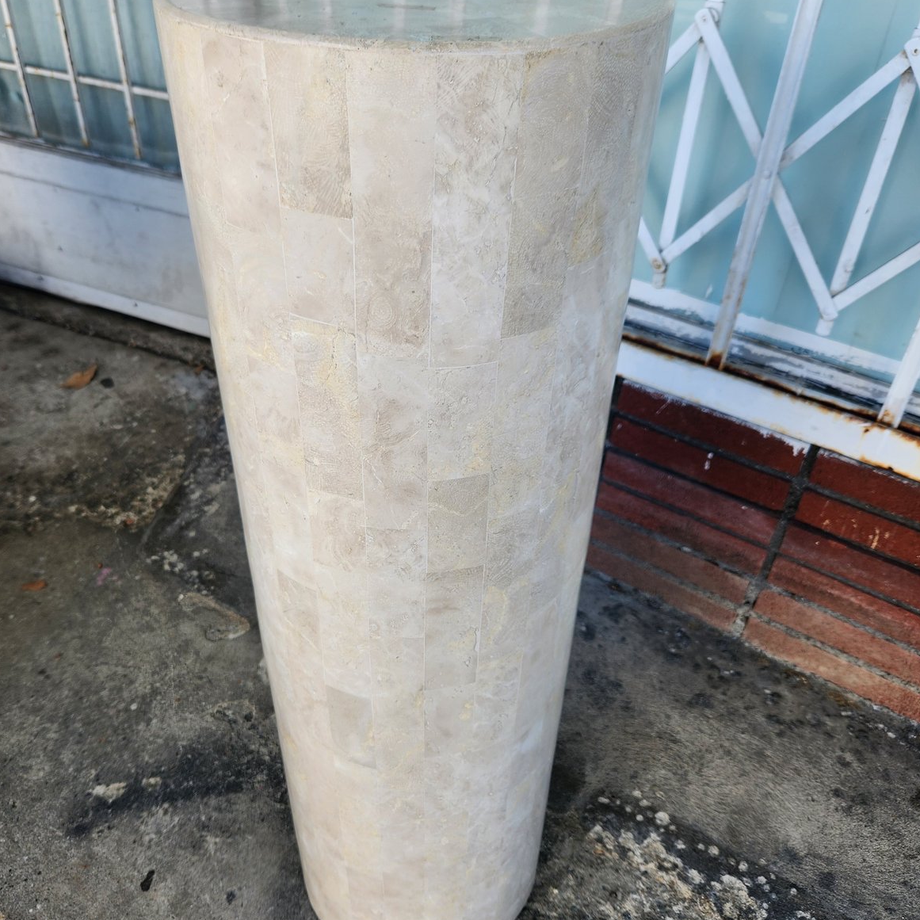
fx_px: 842
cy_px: 459
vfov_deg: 57.3
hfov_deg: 57.3
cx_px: 447
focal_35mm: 28
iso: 20
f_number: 1.8
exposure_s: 1/253
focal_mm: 5.4
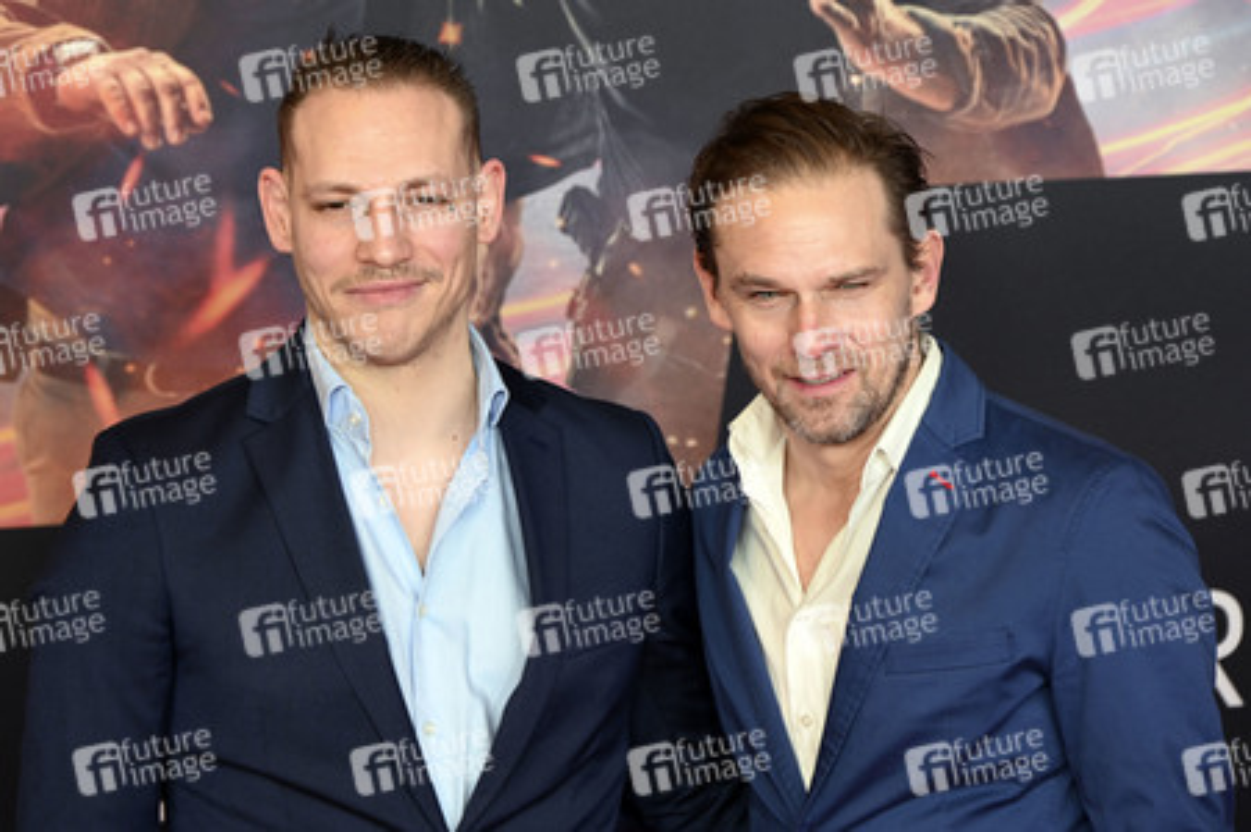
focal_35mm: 115
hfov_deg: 17.8
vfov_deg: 11.9
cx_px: 626
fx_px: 3993
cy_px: 416
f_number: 6.3
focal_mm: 115
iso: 1000
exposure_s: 1/160
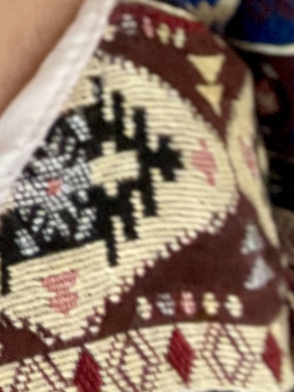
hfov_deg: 7.9
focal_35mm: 173
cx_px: -451
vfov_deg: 9.3
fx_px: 1957
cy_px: -735
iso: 250
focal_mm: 2.71
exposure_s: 1/60
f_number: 2.2
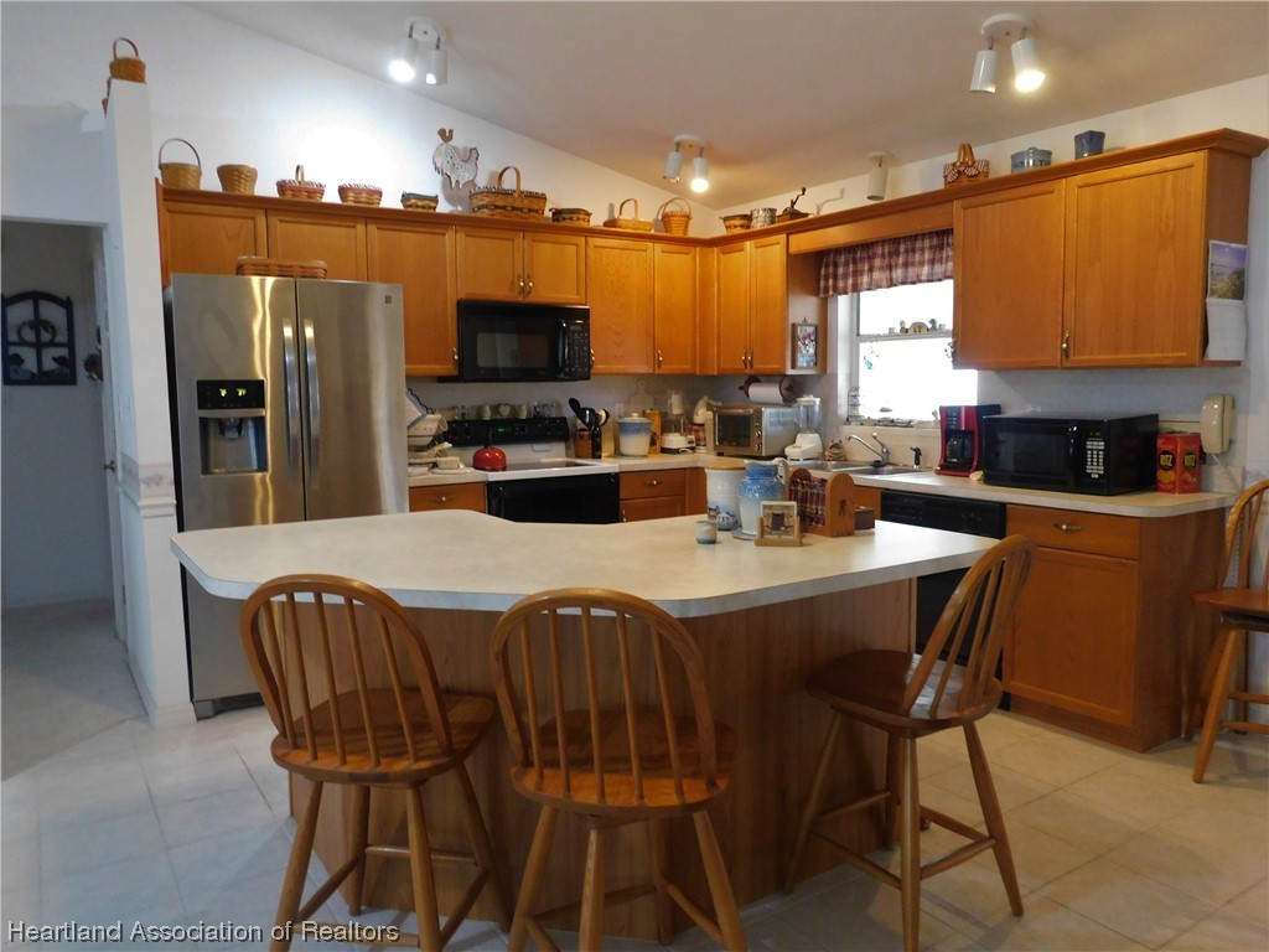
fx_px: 916
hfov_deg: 69.4
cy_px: 476
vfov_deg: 54.9
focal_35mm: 25
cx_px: 634
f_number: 3.1
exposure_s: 1/13
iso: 400
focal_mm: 4.5
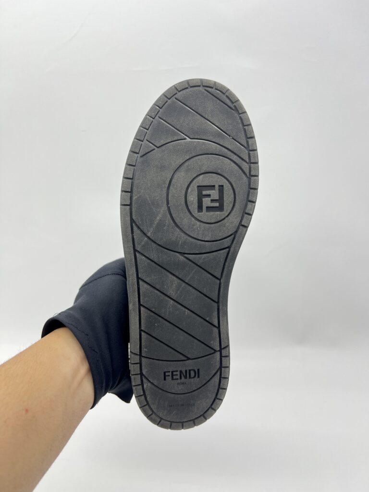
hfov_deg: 53.1
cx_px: 184
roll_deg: +1.2
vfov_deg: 67.3
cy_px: 246
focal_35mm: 26
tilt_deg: -18.8
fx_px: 370
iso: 40
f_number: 1.5
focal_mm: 5.7
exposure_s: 1/100
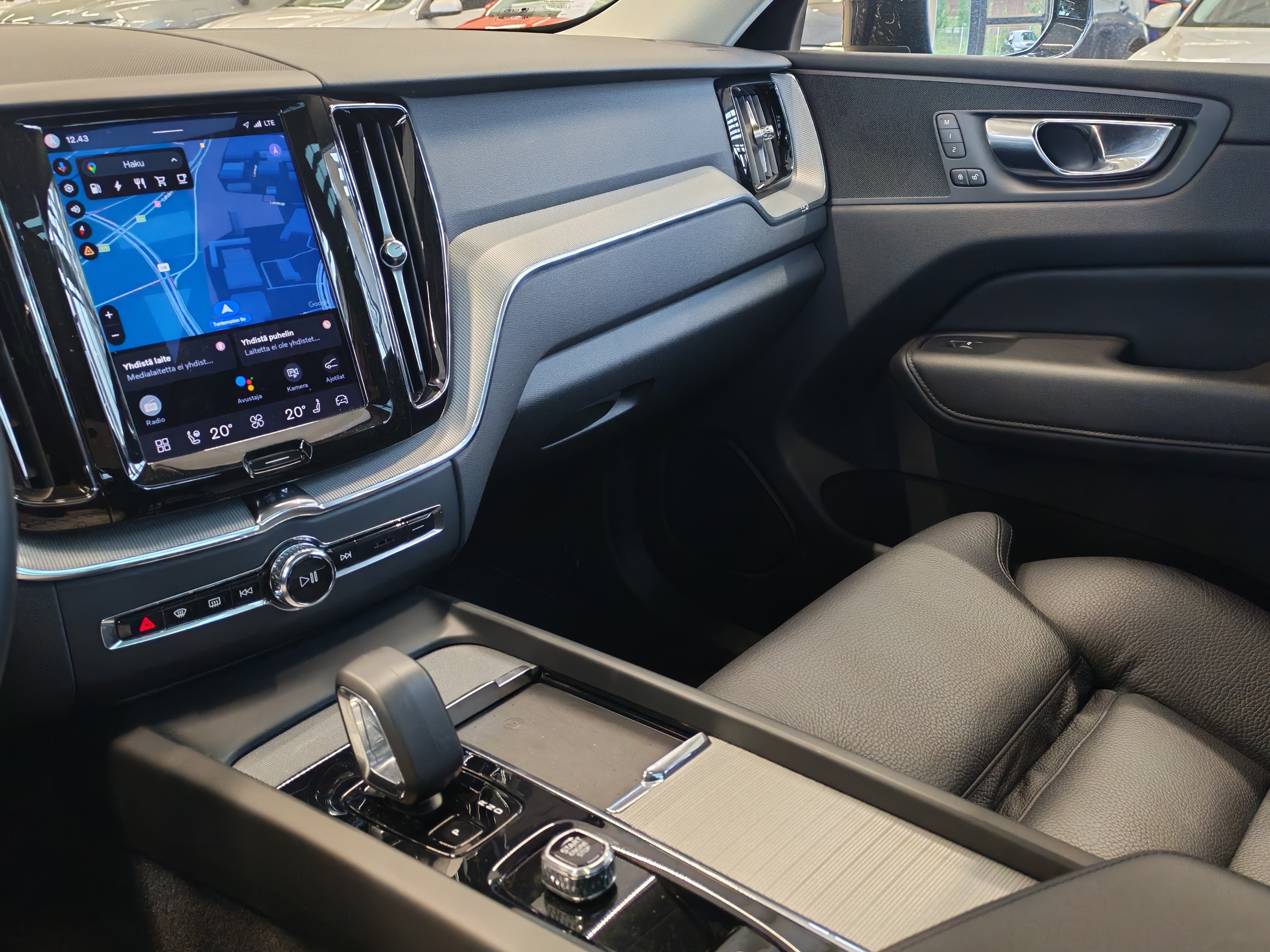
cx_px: 635
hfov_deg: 55.4
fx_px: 1211
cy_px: 476
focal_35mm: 33
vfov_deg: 42.9
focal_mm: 6.12
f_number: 1.9
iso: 1187
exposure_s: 1/100
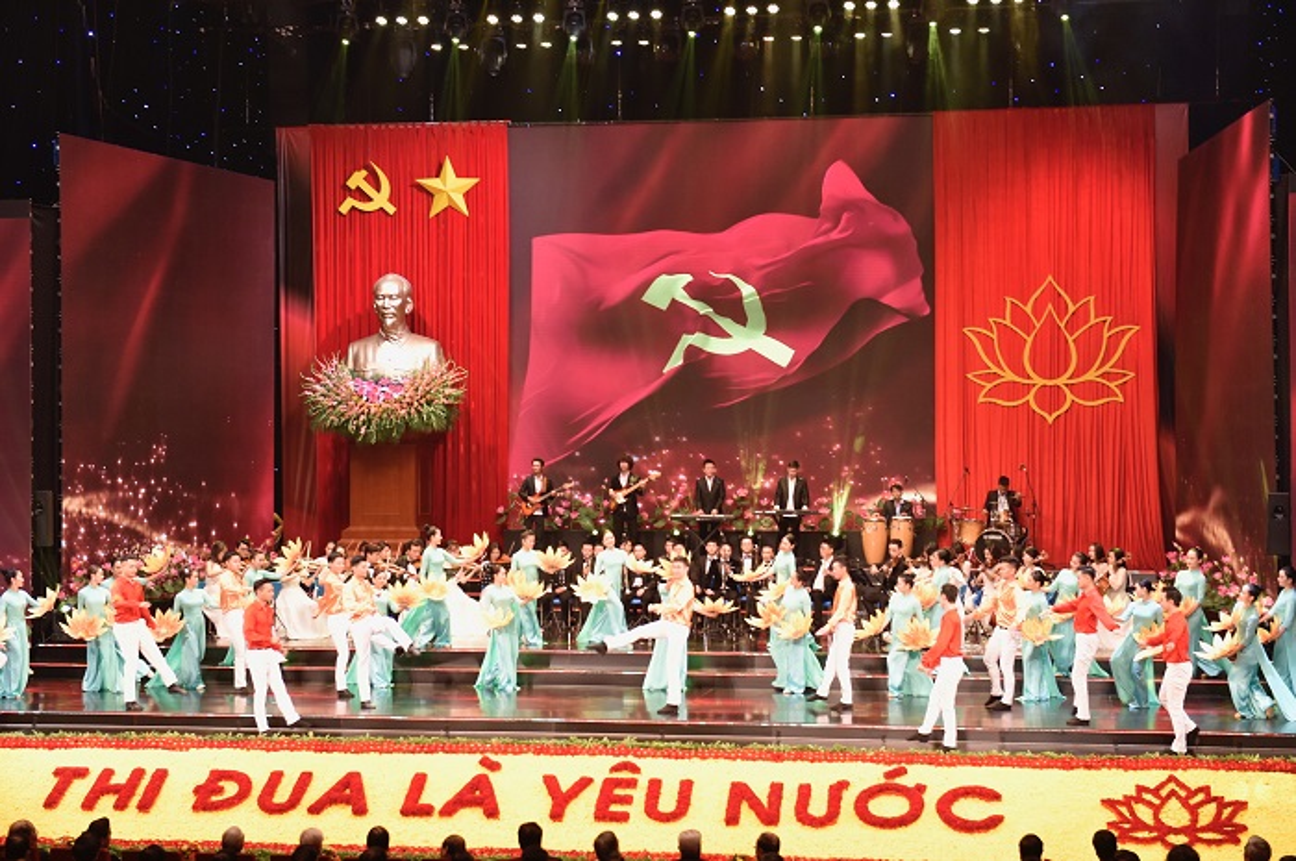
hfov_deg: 30.5
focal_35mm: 66
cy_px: 430
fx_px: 2373
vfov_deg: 20.6
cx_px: 648
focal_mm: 66
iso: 1600
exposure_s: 1/125
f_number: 4
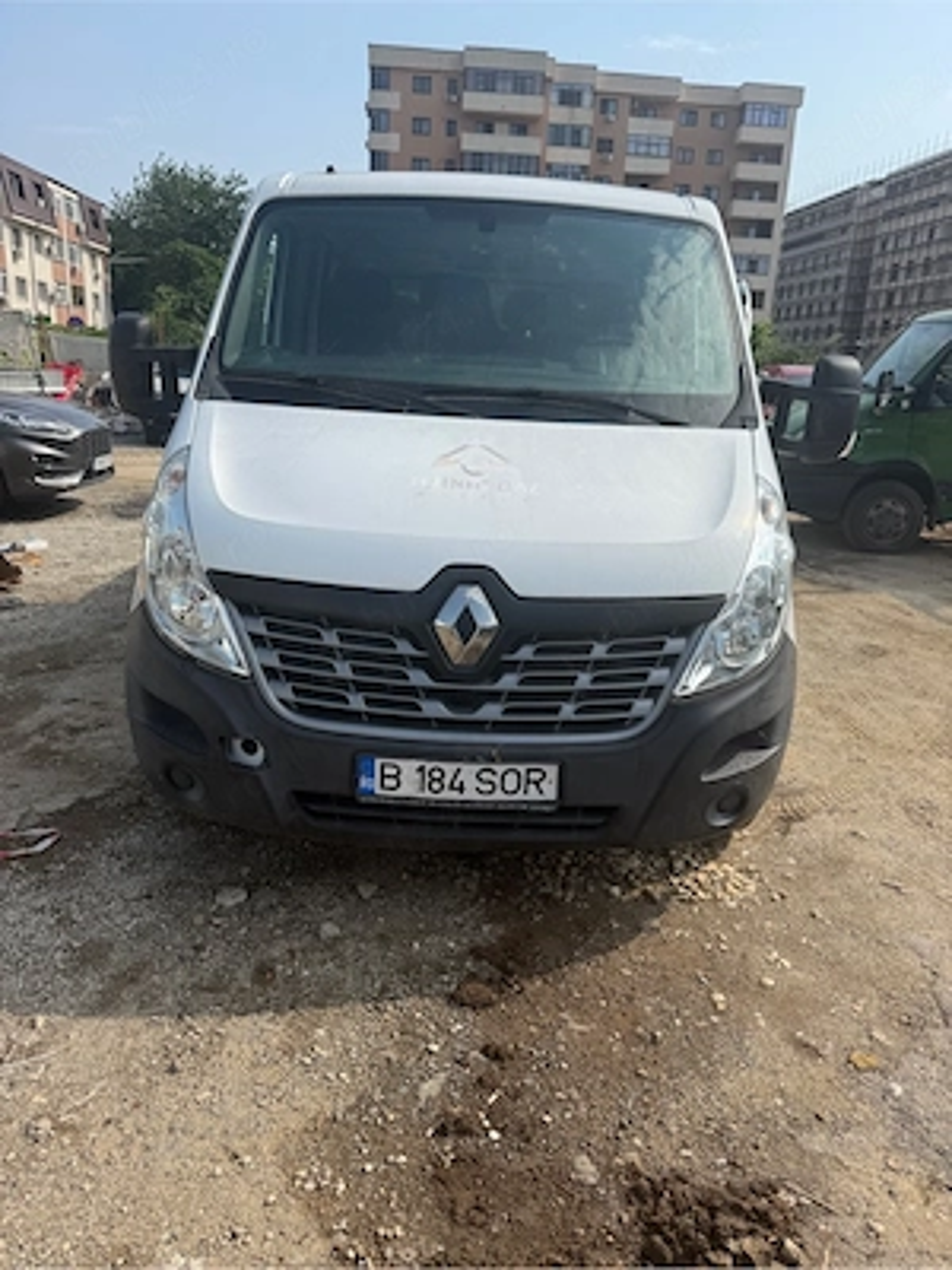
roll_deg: -3.8
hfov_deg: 56.8
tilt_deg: -16.8
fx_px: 880
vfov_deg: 71.6
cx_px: 476
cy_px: 635
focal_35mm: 24
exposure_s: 1/4673
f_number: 1.78
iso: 80
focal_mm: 6.76
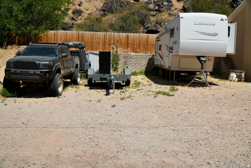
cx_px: 126
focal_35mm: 36
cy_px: 84
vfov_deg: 36.9
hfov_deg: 53.1
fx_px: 251
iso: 100
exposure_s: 1/1250
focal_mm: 24
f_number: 4.5
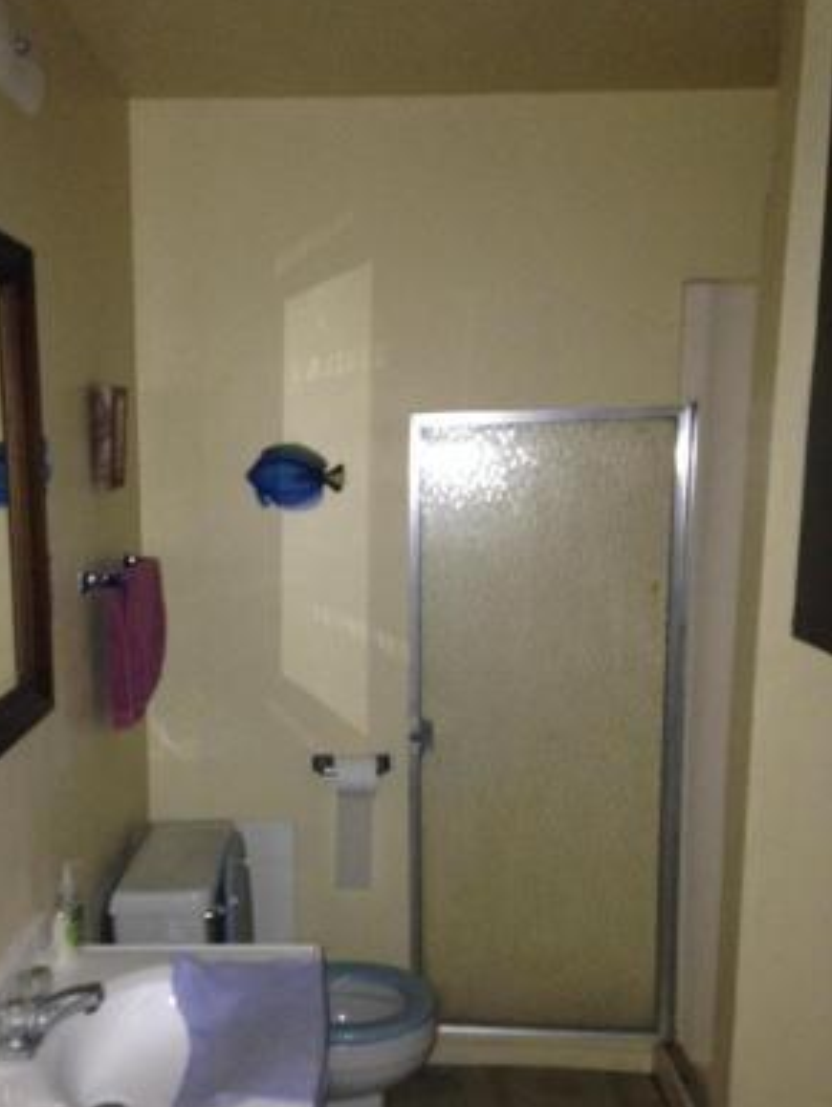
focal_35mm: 41
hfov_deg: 35.0
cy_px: 671
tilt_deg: -9.8
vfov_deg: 45.5
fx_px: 1312
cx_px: 318
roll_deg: +0.1
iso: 320
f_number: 2.4
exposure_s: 1/16
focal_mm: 4.12
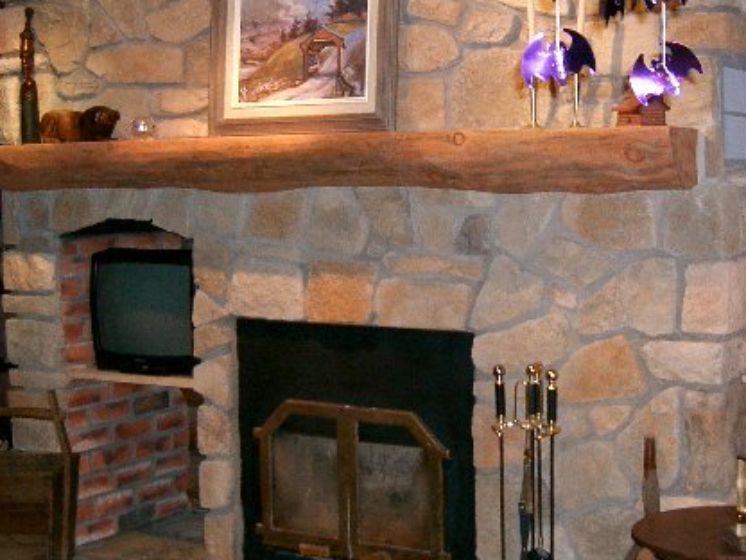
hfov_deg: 32.1
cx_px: 452
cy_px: 302
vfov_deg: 24.4
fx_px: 1293
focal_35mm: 60
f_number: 2.8
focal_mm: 8
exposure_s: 1/50
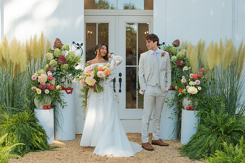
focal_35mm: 59
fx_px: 403
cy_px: 90
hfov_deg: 33.7
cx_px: 140
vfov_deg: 22.9
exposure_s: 1/320
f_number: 3.2
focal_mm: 50
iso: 100
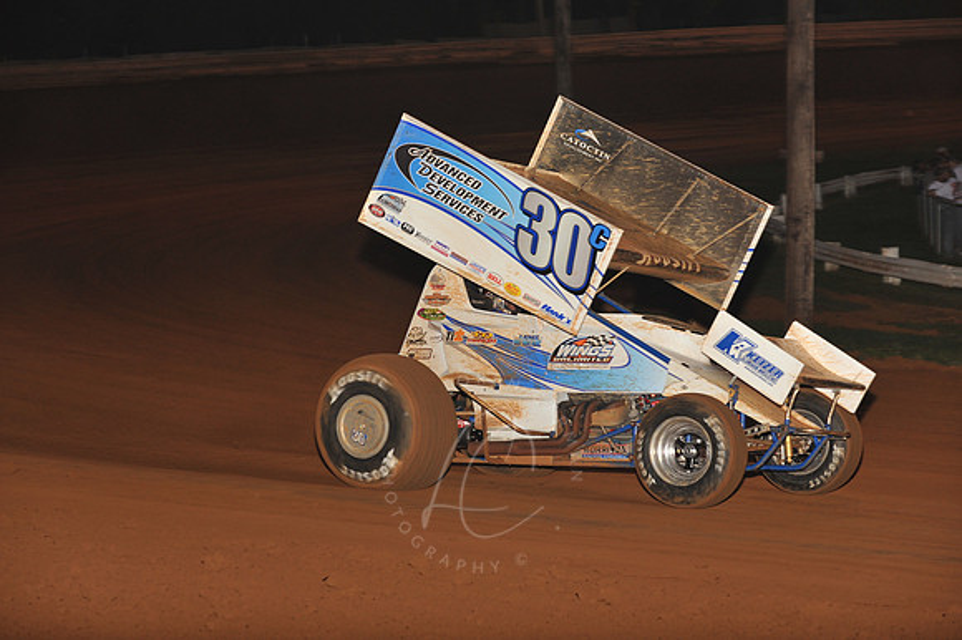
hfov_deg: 17.1
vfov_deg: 11.4
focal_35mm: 120
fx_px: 3205
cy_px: 320
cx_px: 481
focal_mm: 120
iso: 800
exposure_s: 1/320
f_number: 6.3
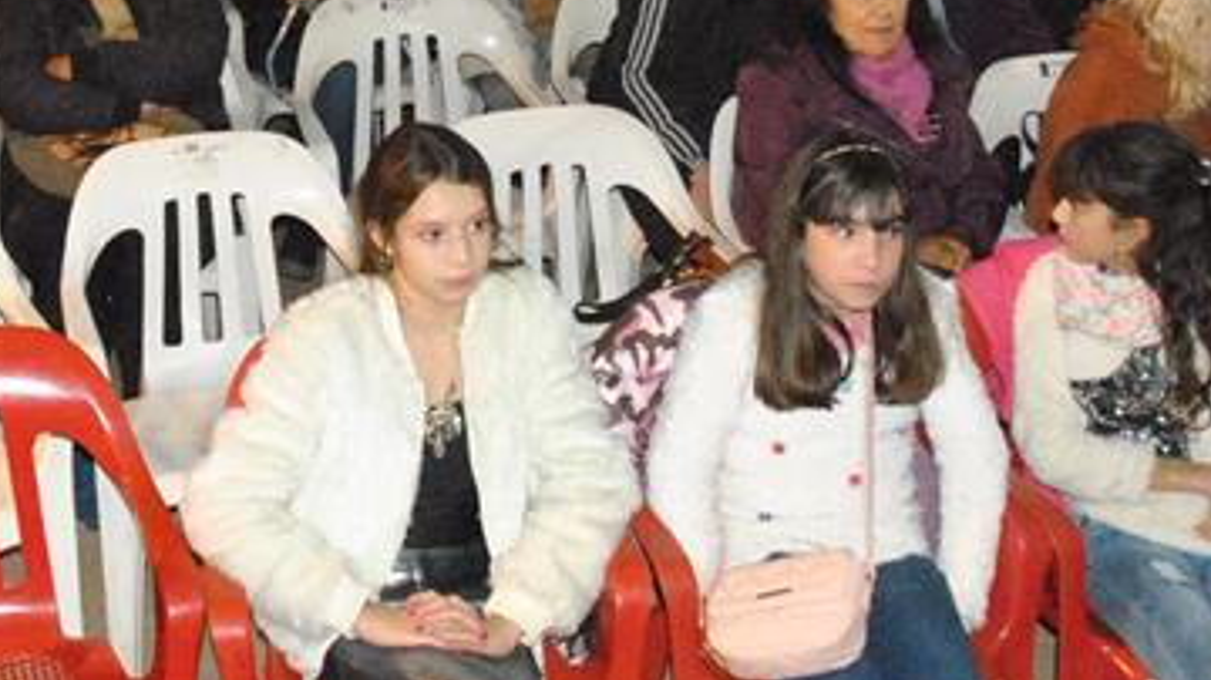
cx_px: 353
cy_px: 94
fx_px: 2022
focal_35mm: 63
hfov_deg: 32.9
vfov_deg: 18.8
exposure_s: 1/125
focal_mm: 18
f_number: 4
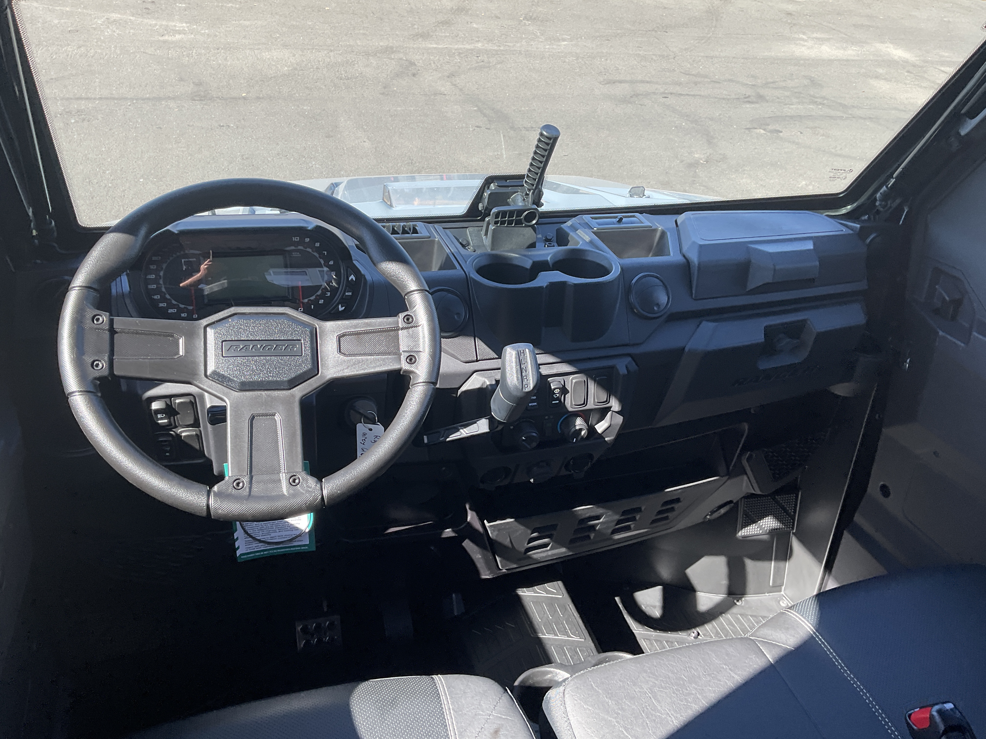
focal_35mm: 29
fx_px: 826
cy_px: 370
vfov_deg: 48.2
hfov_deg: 61.7
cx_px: 493
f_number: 1.8
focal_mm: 3
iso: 16
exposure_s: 1/143
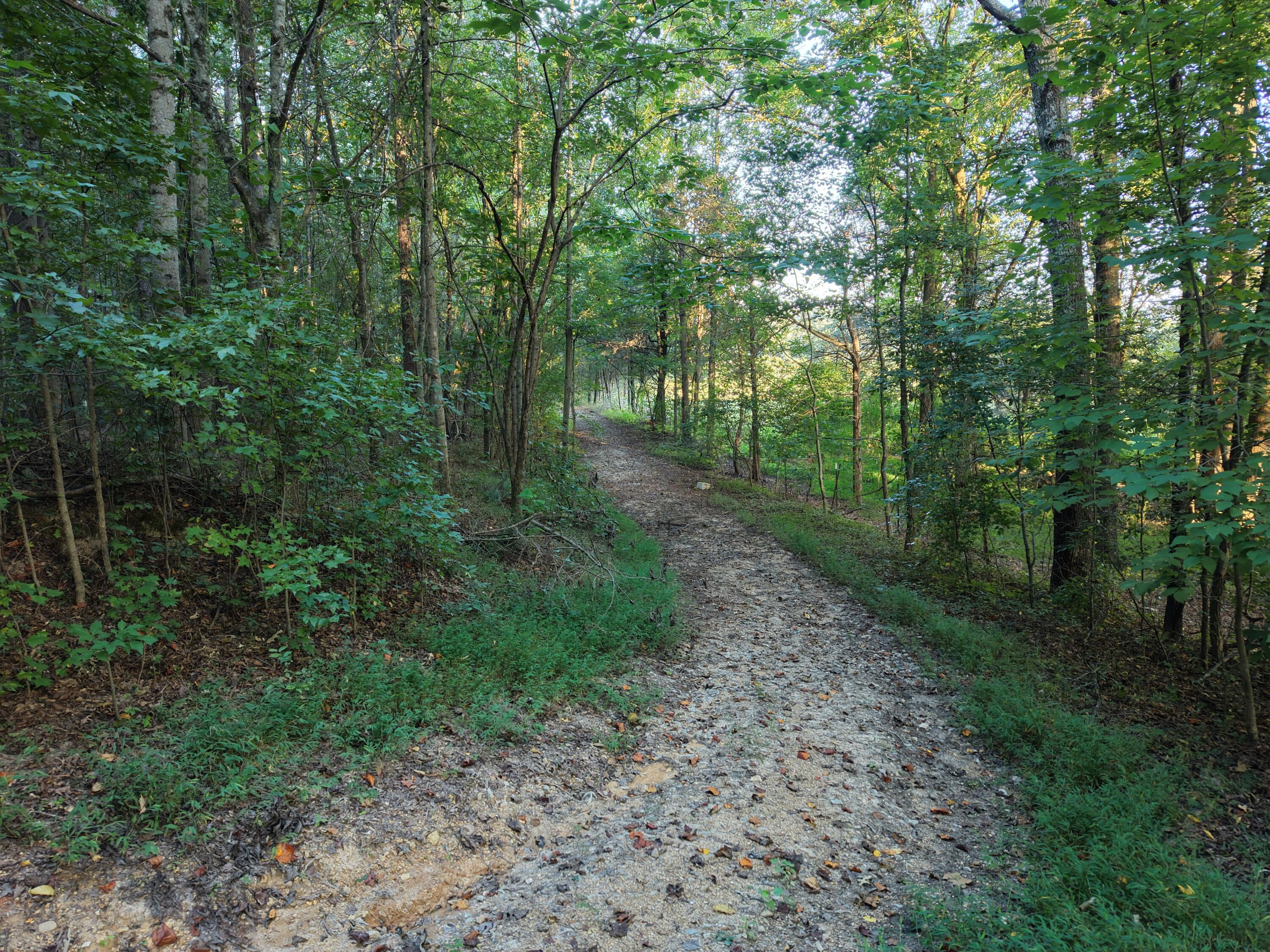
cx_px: 635
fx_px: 881
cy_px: 476
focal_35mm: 24
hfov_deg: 71.6
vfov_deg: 56.8
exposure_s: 1/15
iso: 160
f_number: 1.8
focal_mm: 8.67
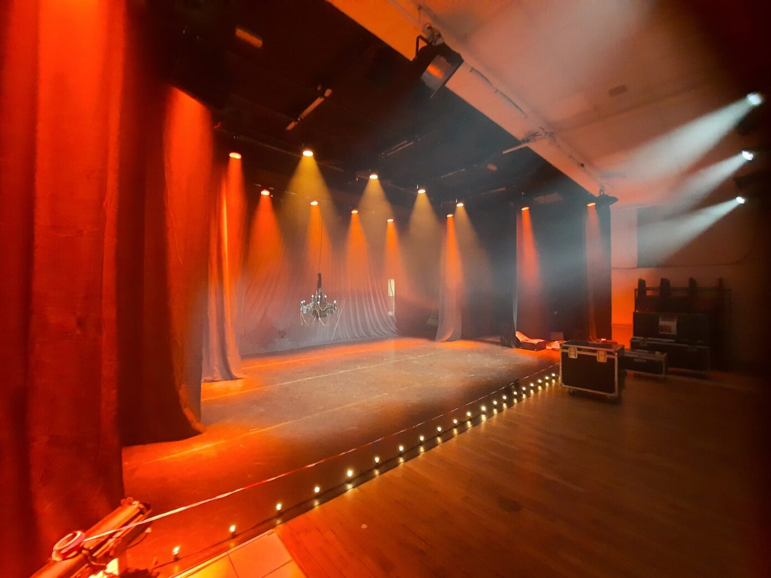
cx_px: 386
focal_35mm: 13
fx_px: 290
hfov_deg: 106.2
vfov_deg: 89.9
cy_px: 289
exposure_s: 1/13
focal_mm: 1.74
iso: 800
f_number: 2.2
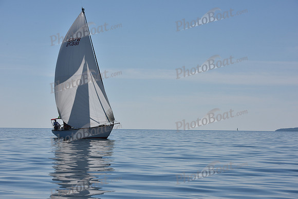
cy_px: 100
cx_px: 149
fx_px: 712
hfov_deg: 23.6
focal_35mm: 86
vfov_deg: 15.9
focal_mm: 86
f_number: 10
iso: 250
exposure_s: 1/800
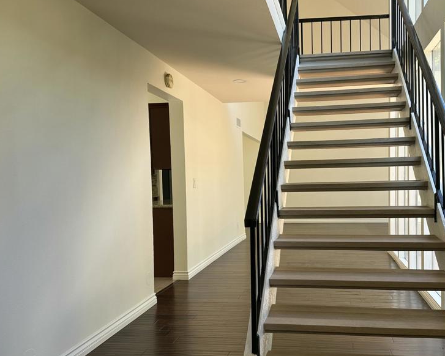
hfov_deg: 53.6
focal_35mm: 33
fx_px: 435
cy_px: 196
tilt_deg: -3.0
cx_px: 277
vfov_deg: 44.5
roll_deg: +0.3
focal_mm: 6.86
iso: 64
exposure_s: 1/145
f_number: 1.78
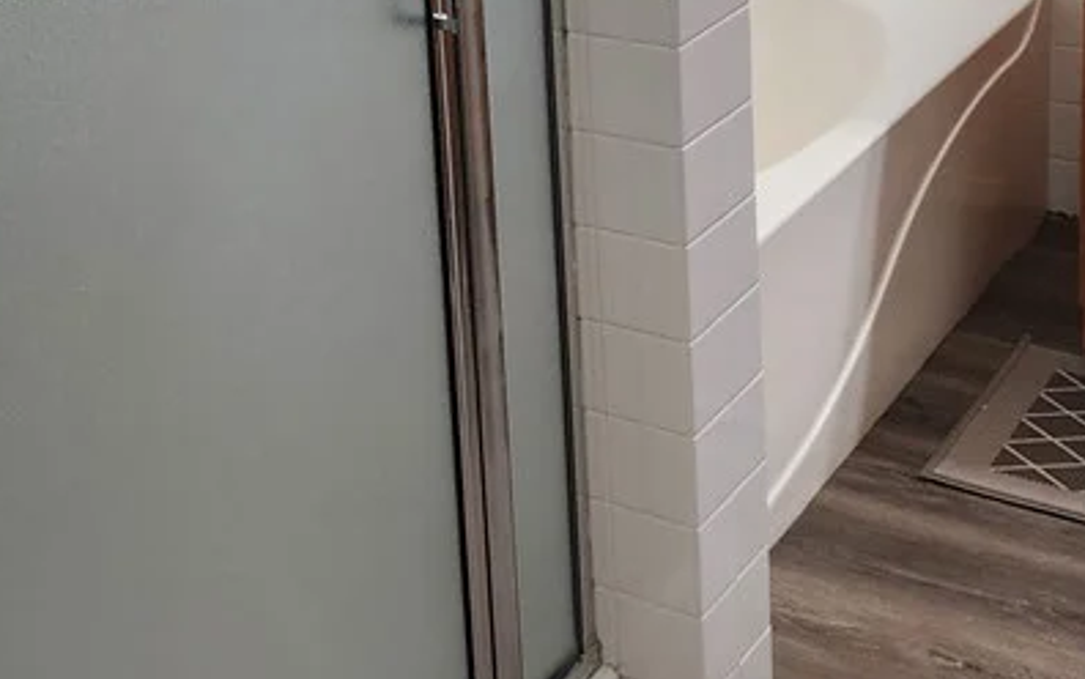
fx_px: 1864
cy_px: -79
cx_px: 441
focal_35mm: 63
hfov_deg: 32.4
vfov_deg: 19.7
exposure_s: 1/120
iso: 125
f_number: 1.8
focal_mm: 6.4
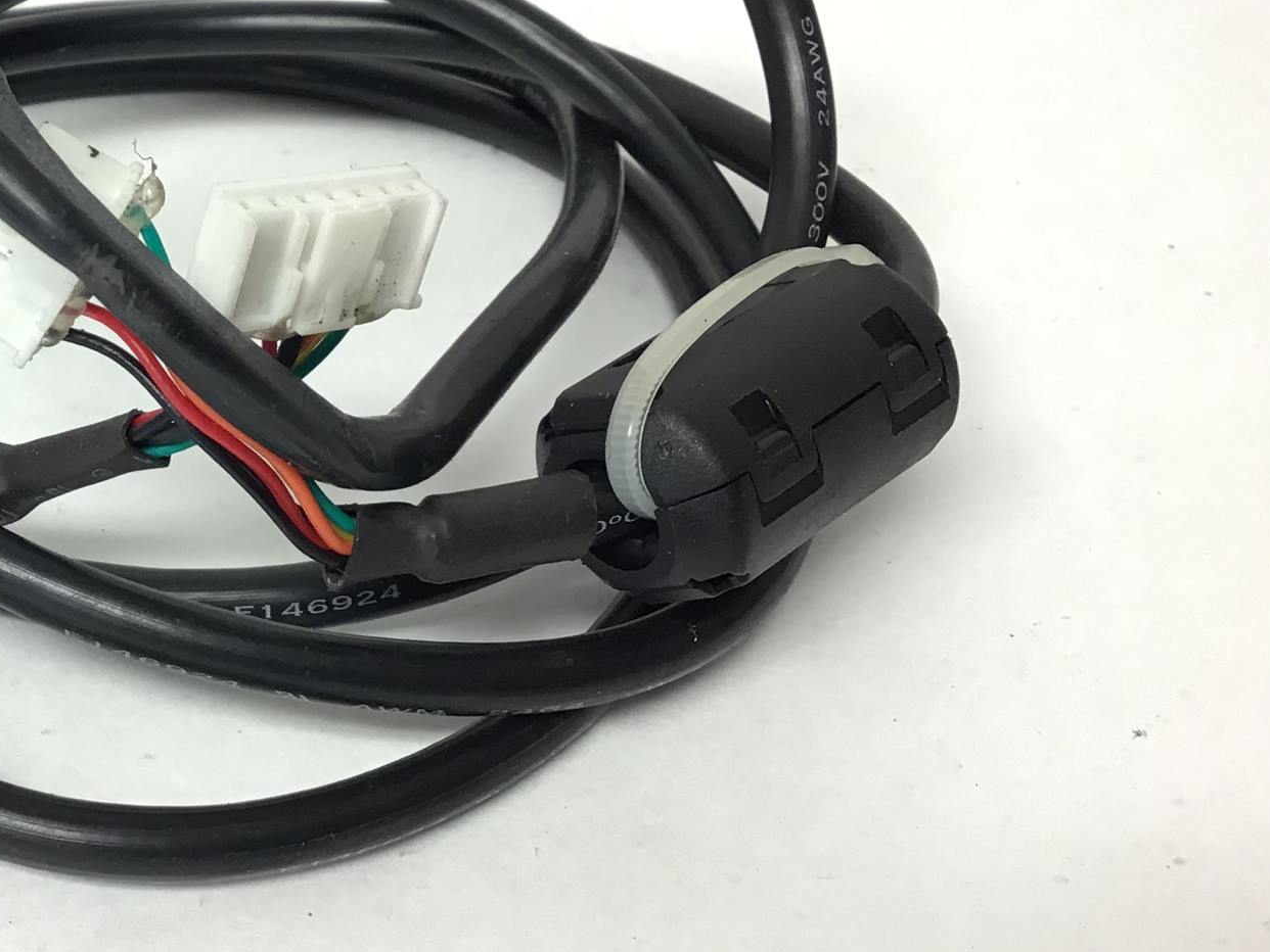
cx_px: 112
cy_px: 284
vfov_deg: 25.5
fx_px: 2092
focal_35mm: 57
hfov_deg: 32.0
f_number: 2.4
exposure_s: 1/33
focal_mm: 3.3
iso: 64
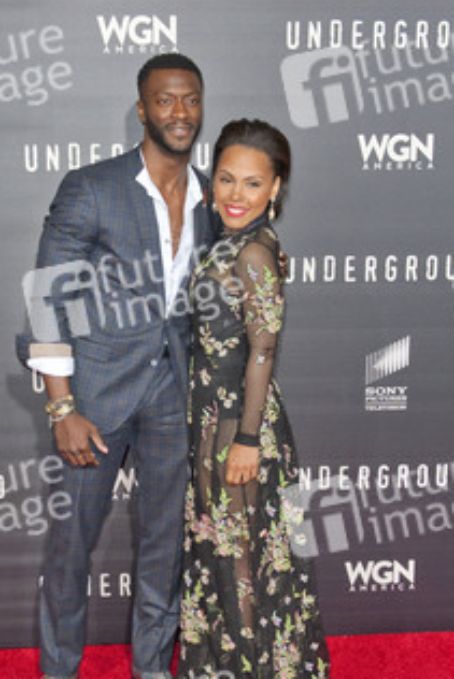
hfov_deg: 31.2
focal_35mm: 43
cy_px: 400
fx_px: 812
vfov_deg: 45.2
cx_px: 197
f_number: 4.5
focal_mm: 34
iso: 800
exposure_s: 1/400
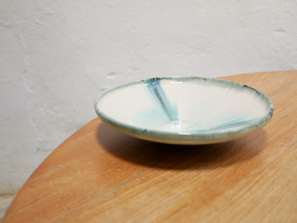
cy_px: 112
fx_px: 343
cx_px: 148
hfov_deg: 46.8
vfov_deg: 36.0
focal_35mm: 40
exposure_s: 1/60
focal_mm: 20
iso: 640
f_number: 1.7
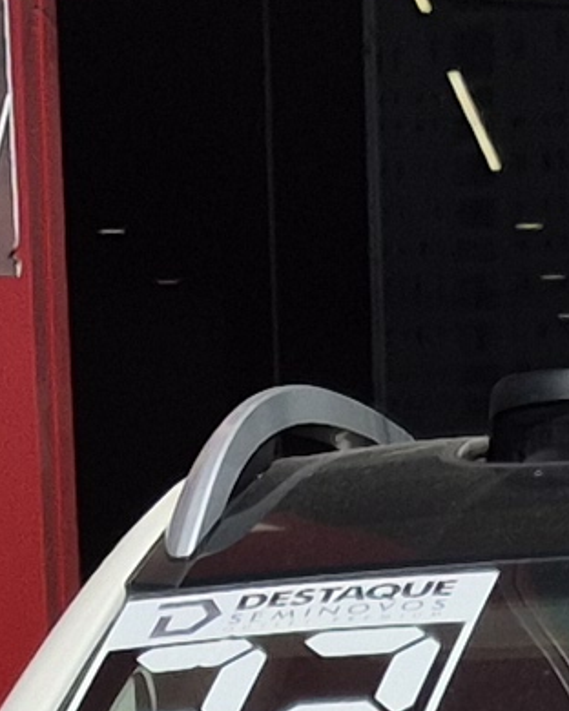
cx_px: 766
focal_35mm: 230
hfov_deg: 6.7
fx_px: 4842
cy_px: 2299
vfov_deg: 7.2
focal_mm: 5.4
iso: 25
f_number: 1.8
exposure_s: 1/4192
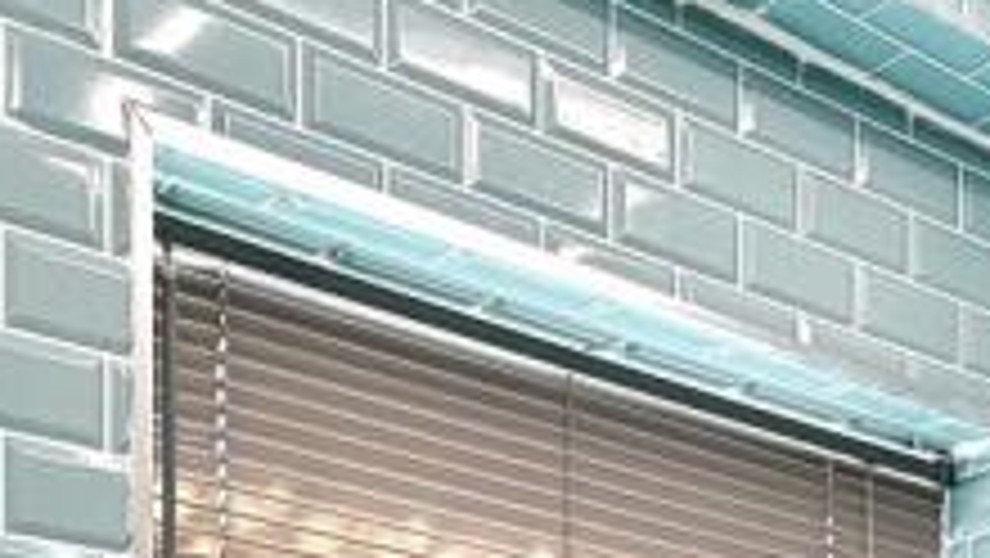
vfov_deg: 14.6
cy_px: 1058
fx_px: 1865
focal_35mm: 71
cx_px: 986
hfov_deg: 28.0
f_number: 2.2
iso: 20
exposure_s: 1/100
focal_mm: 2.22
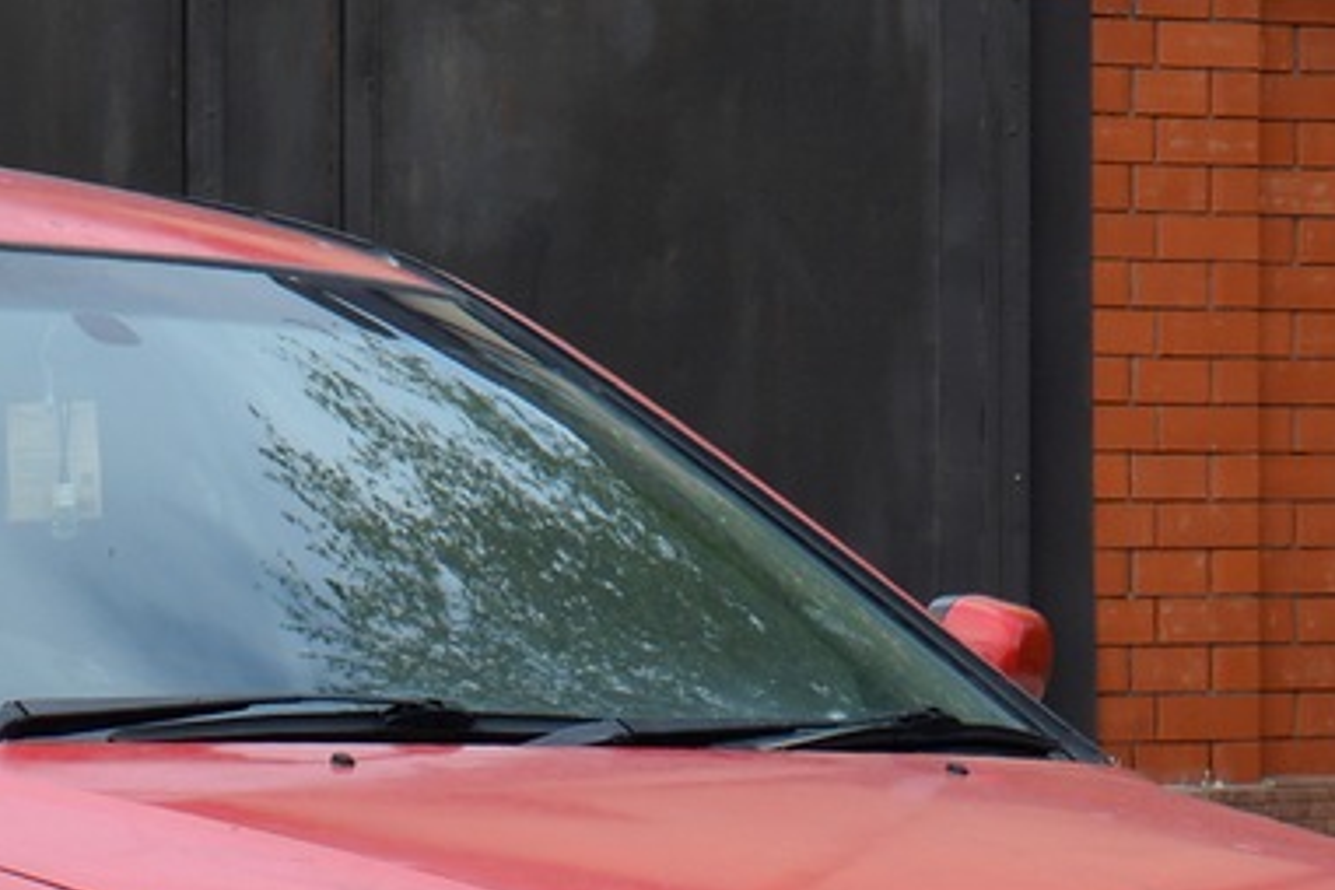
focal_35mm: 189
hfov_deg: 10.8
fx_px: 7008
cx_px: 270
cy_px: 767
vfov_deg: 7.3
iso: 200
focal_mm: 32
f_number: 7.1
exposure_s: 1/200
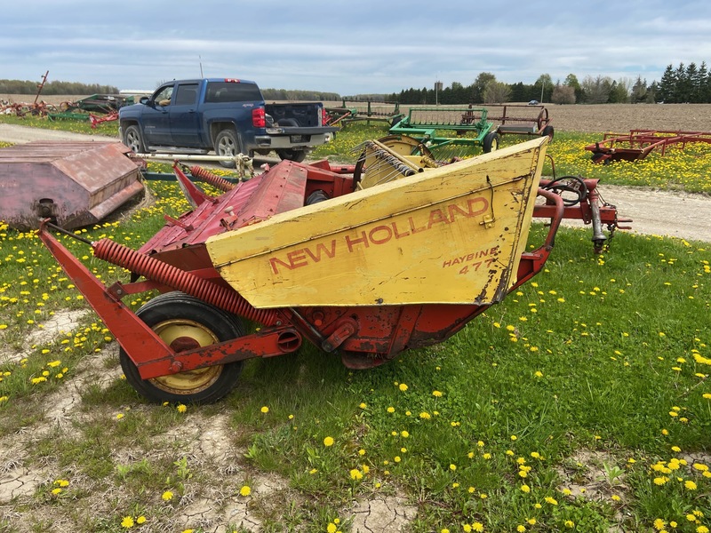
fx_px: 534
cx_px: 356
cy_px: 266
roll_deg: -0.6
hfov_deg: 67.3
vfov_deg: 53.1
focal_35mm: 26
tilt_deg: -17.6
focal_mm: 4.25
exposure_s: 1/2105
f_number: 1.8
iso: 32
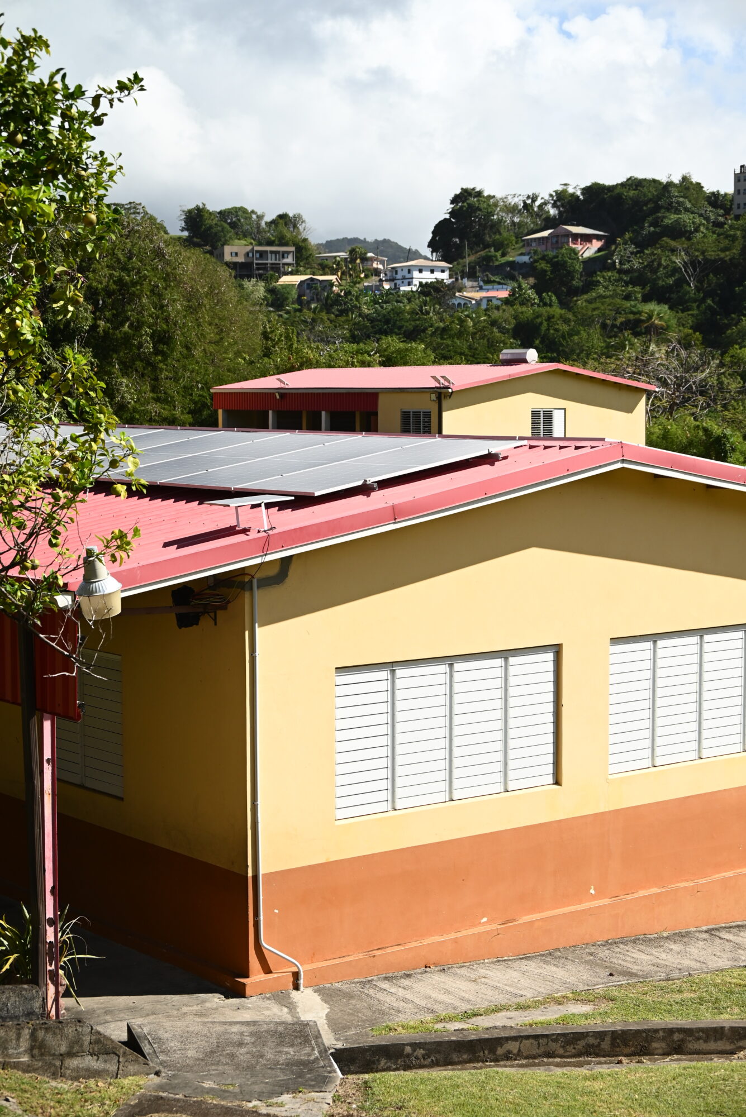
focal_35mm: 60
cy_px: 558
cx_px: 373
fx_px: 1863
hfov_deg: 22.6
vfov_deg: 33.4
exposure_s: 1/2000
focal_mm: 60
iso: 400
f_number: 6
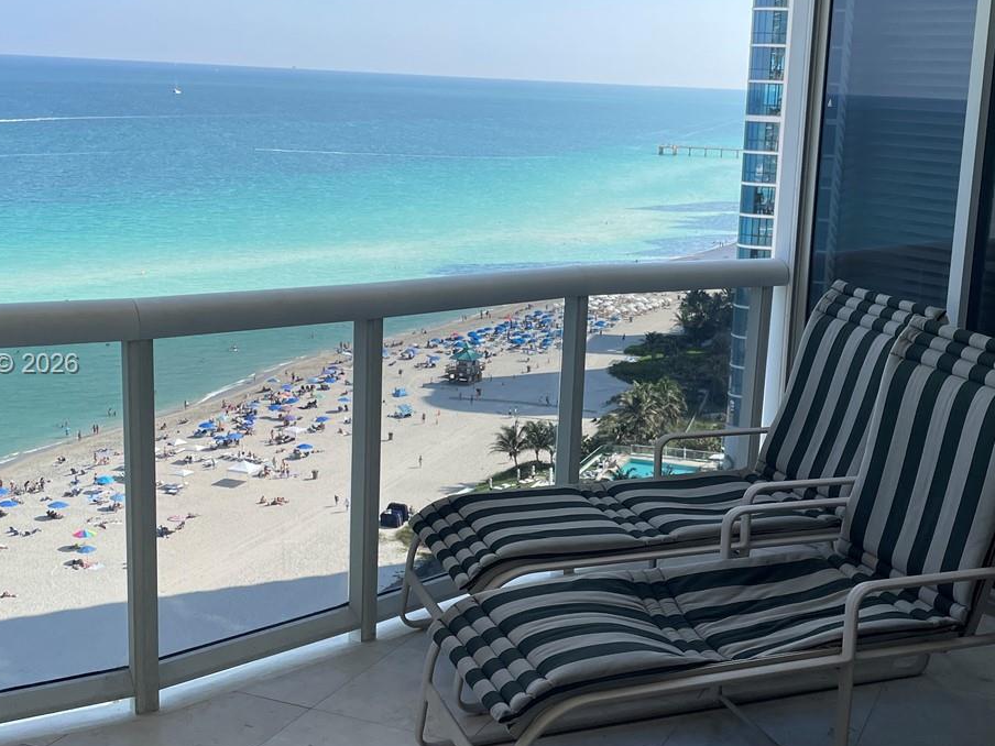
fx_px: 1322
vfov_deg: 31.5
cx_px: 616
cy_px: 365
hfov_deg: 41.0
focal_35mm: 46
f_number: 1.6
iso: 32
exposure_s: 1/1770
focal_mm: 4.2
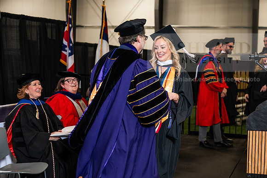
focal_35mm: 70
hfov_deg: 28.8
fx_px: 519
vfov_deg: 19.5
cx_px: 134
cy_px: 89
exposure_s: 1/200
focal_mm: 70
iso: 1250
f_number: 4.5
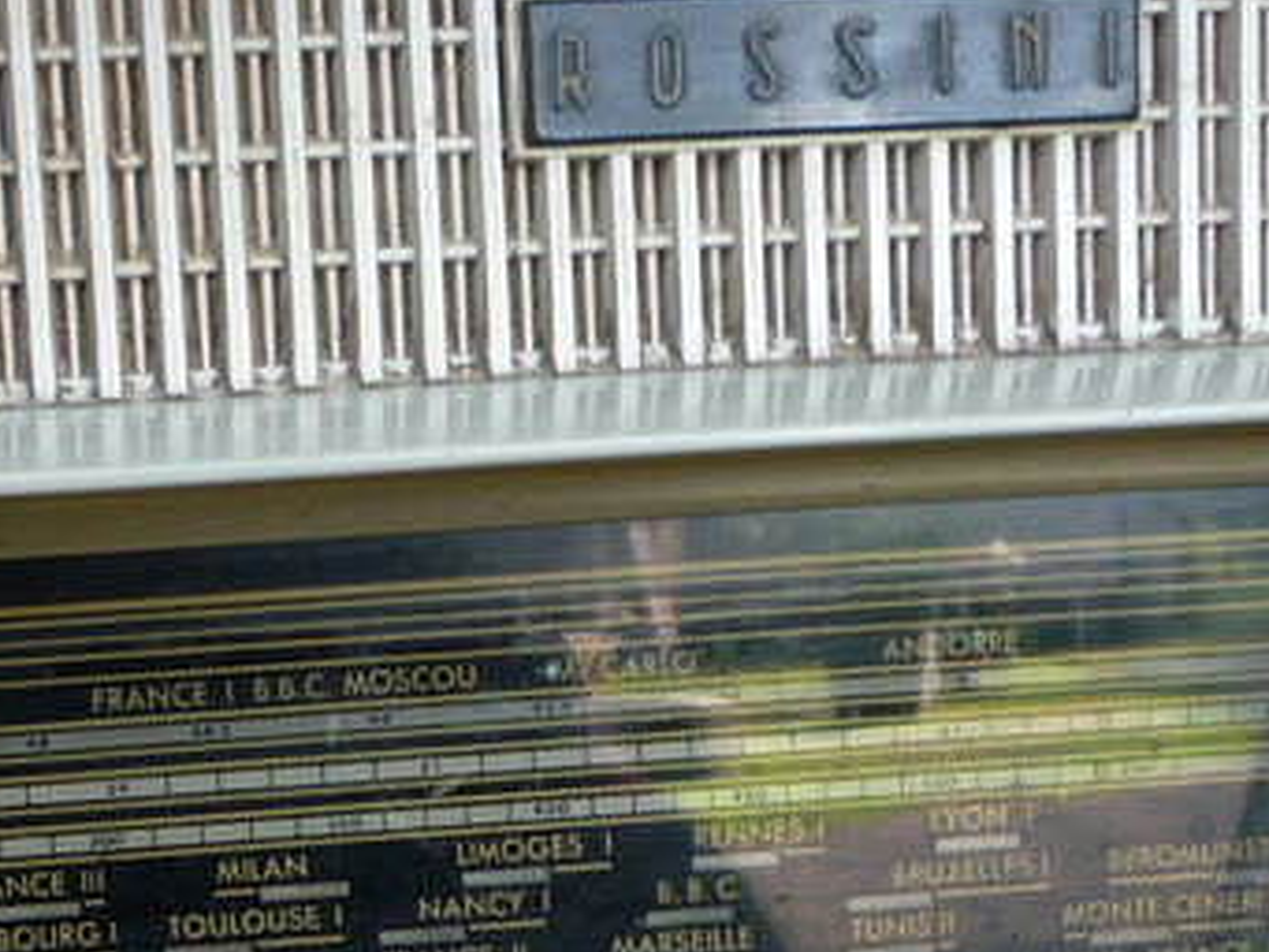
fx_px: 3227
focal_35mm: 88
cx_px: 279
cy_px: 1168
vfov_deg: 16.1
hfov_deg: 22.0
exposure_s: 1/30
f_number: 3.3
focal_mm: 5.2
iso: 100
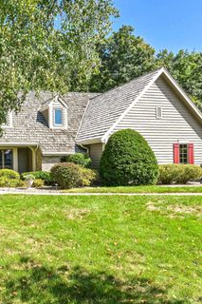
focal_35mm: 25
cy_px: 157
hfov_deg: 43.3
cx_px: -4
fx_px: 211
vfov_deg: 71.5
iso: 640
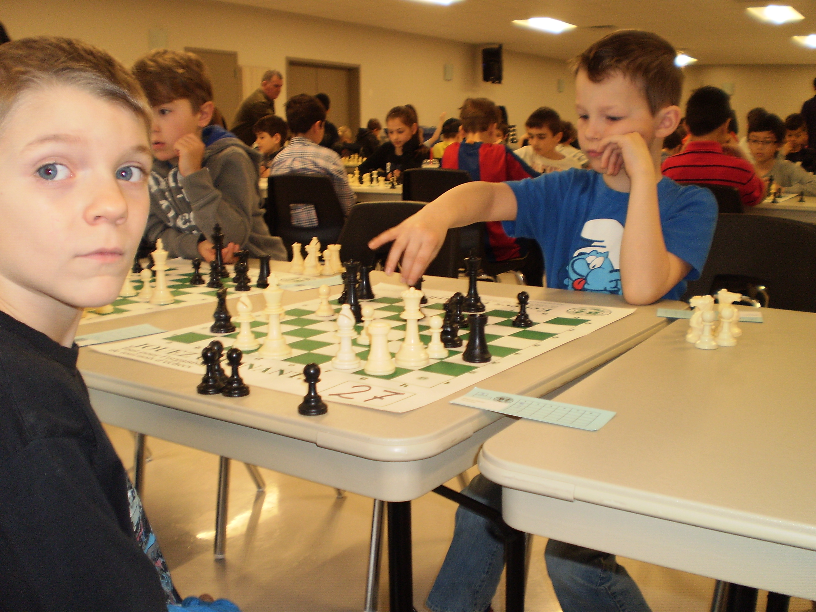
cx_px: 408
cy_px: 306
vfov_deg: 39.7
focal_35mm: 36
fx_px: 849
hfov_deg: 51.4
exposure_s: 1/30
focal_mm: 6.3
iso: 125
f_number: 3.1
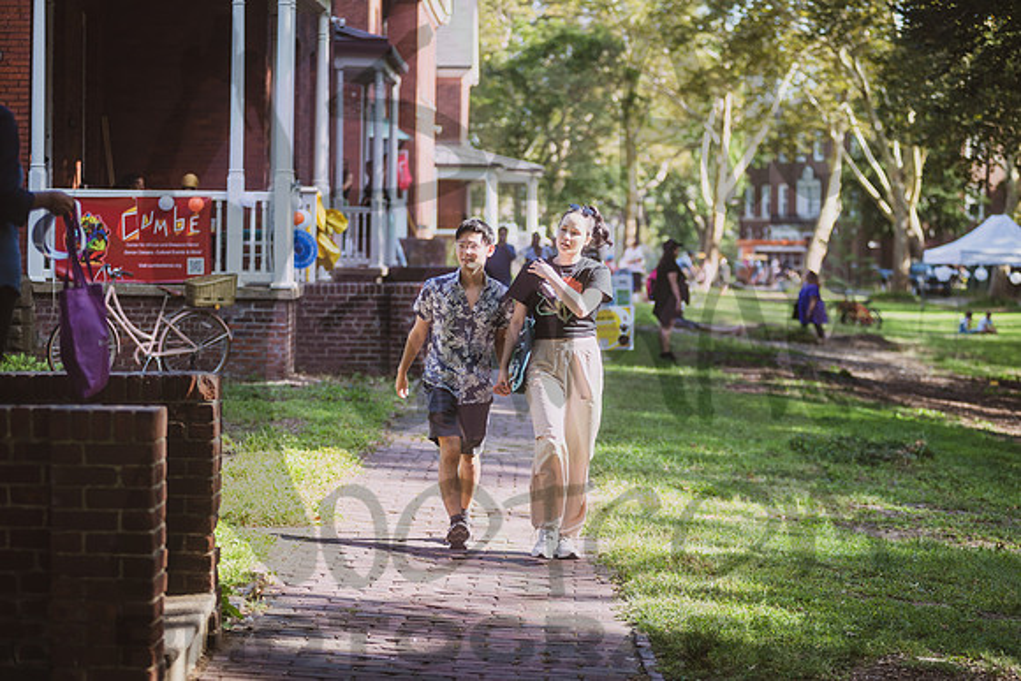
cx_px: 510
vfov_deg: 13.7
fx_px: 2837
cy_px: 340
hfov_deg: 20.4
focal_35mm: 100
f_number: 3.2
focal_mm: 100
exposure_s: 1/640
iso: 200
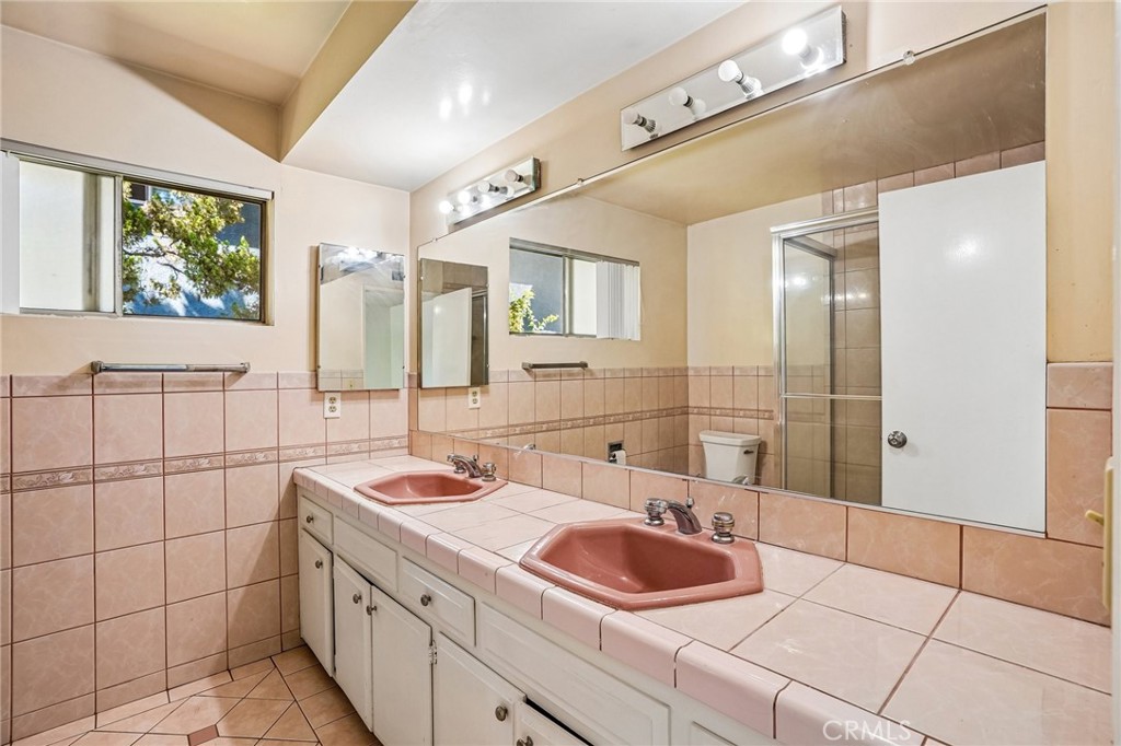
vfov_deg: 73.7
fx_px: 498
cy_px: 373
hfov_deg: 96.8
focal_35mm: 16
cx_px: 560
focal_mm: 16
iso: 400
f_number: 8
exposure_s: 1/10
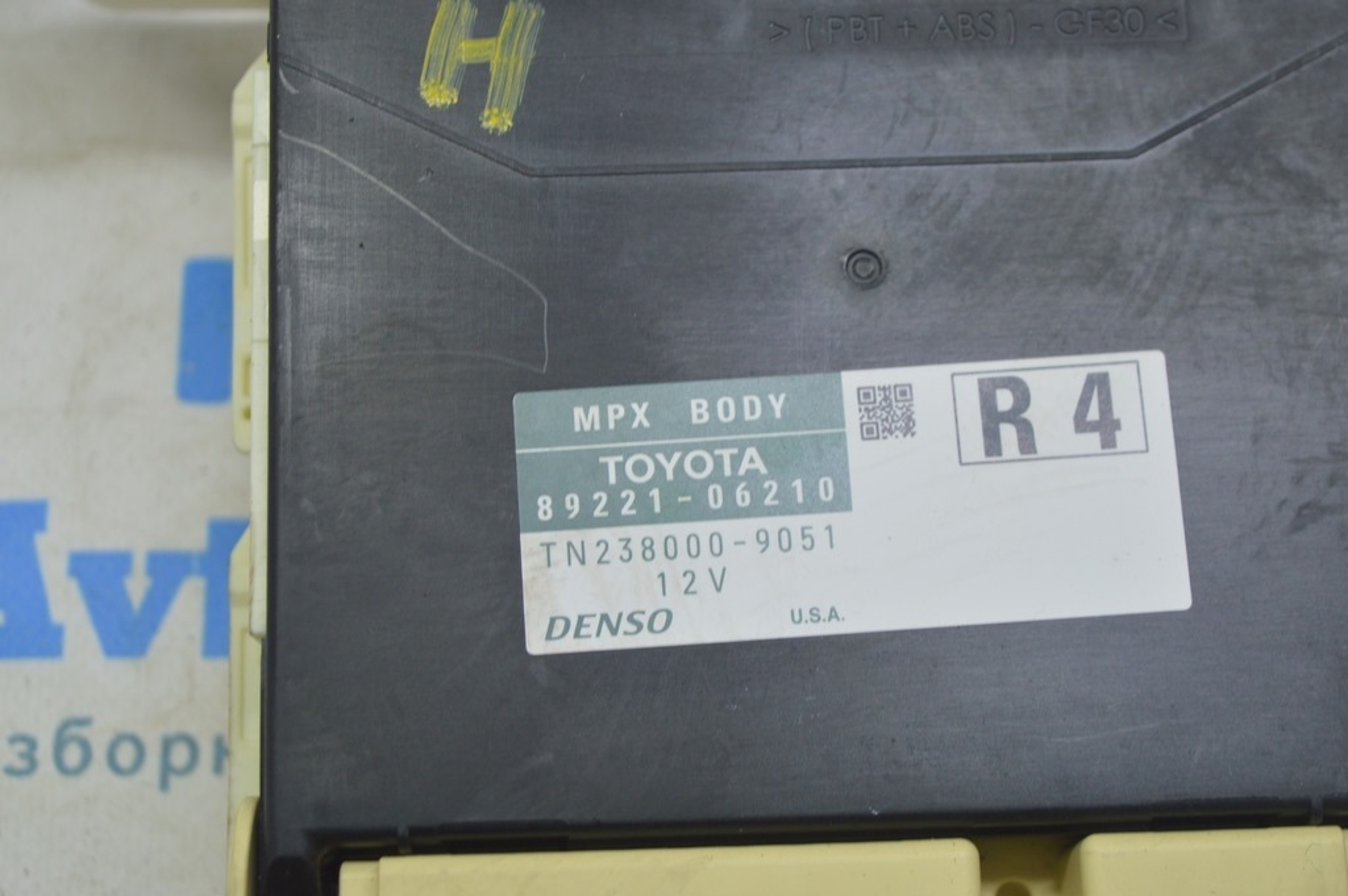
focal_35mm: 69
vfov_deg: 19.7
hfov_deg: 29.3
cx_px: 674
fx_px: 2582
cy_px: 448
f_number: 5
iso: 400
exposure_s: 1/40
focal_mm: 46
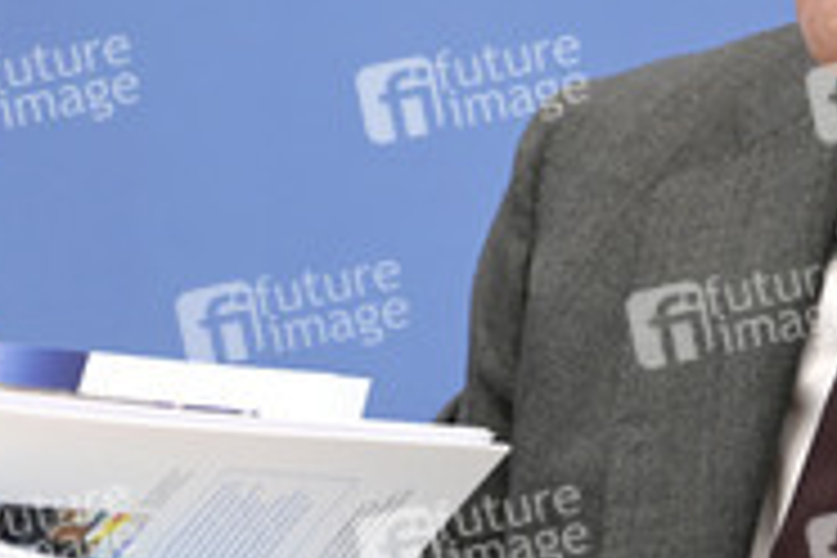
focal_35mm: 303
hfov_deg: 6.8
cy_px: -22
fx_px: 7044
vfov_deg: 4.5
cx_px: 803
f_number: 5.6
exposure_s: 1/800
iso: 5000
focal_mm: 125
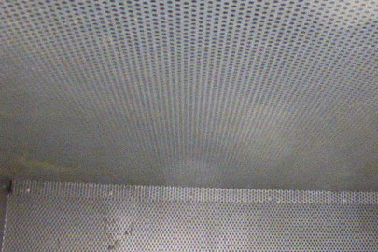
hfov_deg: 38.3
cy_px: 146
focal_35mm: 51
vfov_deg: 26.5
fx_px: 535
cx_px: 261
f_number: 3.6
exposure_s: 1/15
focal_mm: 5.4
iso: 2500
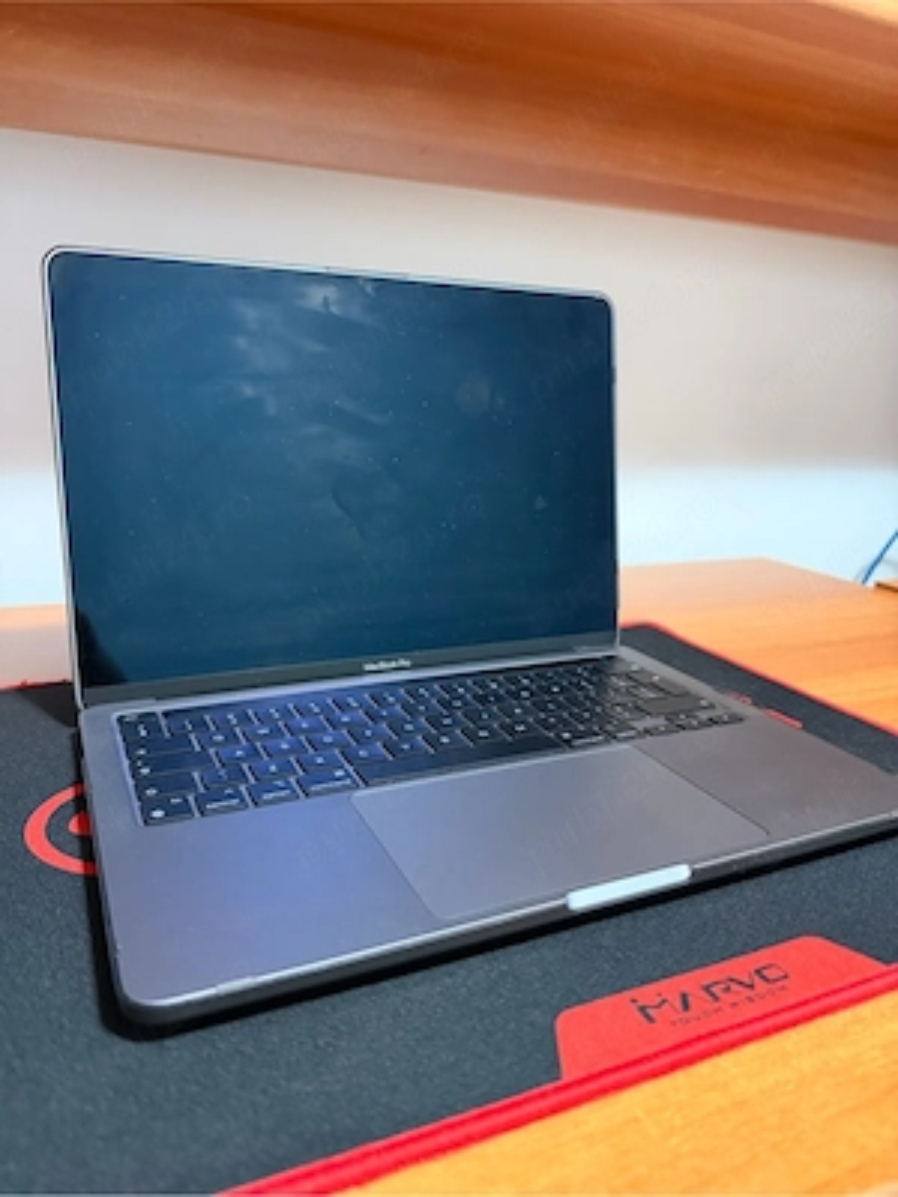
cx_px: 449
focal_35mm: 24
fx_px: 830
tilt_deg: -14.4
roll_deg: -1.7
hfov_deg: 56.8
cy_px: 598
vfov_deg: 71.6
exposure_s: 1/33
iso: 800
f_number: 1.78
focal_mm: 6.76
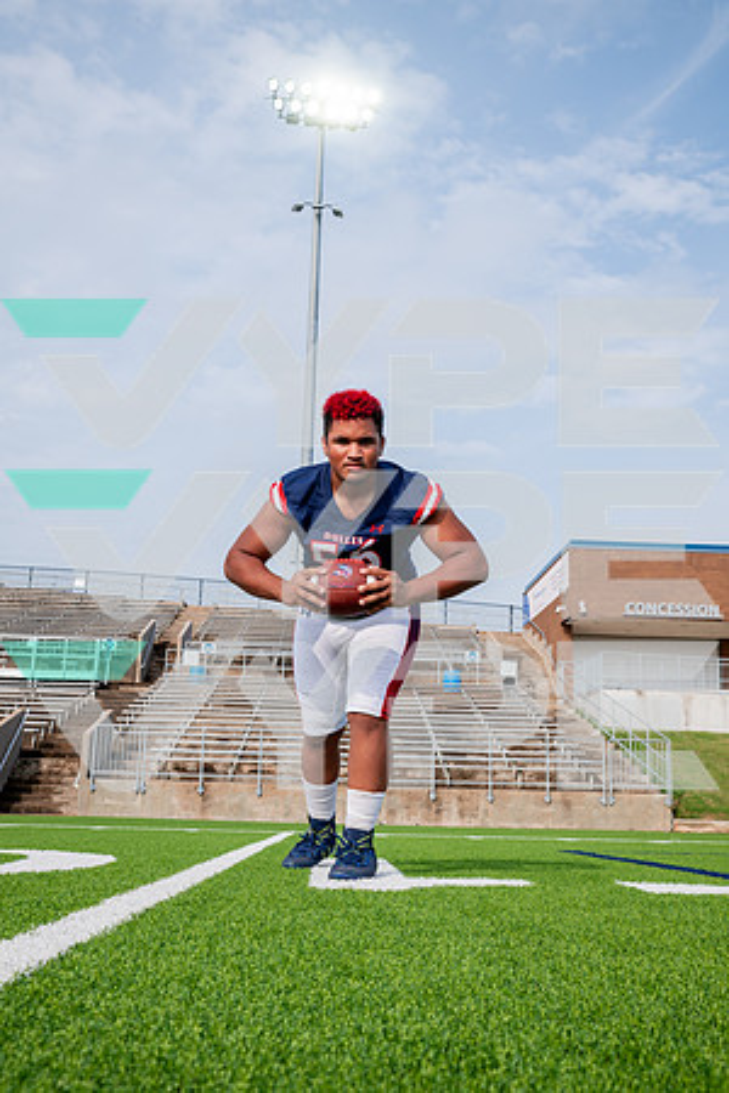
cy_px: 546
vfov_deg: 54.4
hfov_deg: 37.9
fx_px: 1063
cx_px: 364
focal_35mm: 35
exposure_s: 1/320
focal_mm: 35
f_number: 7.1
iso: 125
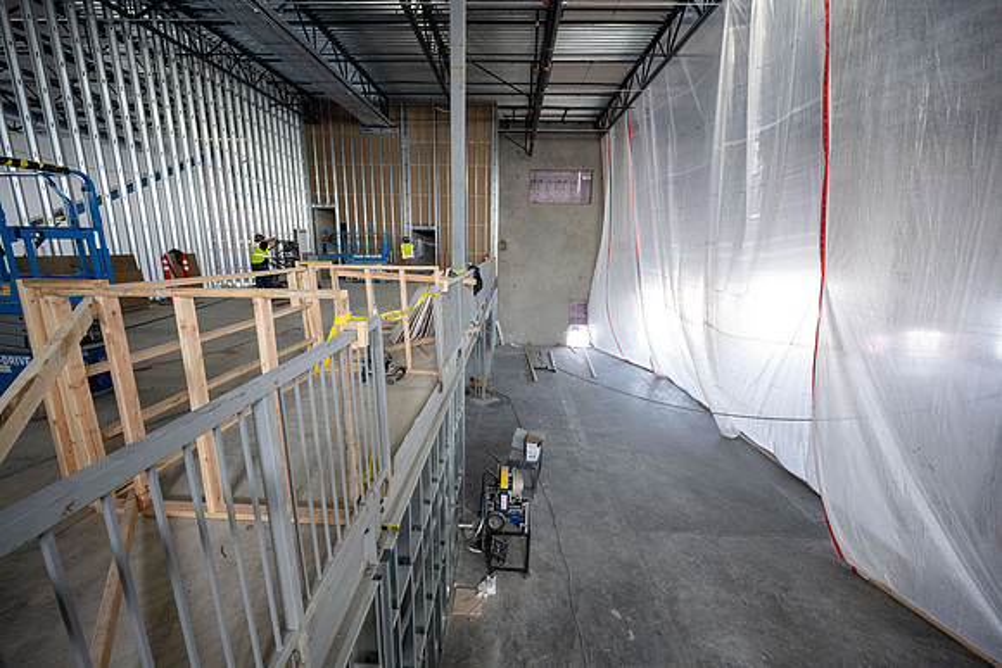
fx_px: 390
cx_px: 501
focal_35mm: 14
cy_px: 334
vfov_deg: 81.2
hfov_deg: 104.2
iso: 1600
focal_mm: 14
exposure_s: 1/125
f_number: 4
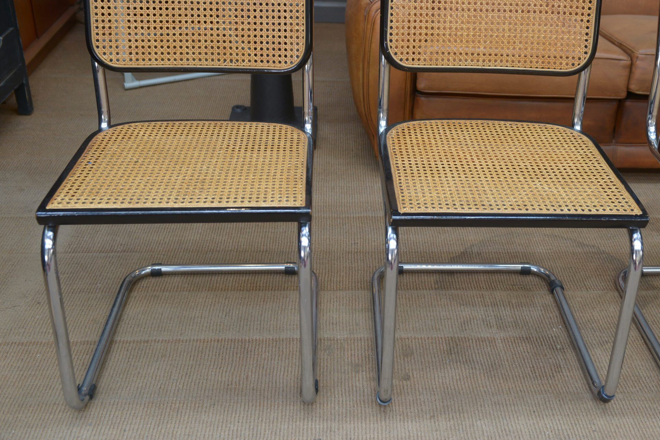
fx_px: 807
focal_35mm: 44
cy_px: 160
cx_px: 389
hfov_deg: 44.3
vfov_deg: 30.4
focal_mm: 34
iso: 320
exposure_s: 1/50
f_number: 4.5
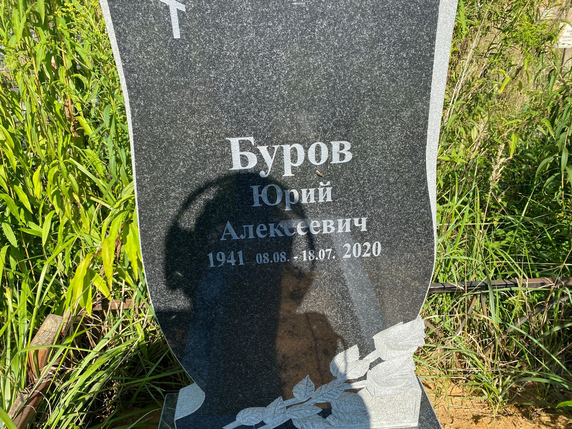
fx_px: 430
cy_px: 214
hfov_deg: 67.3
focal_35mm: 26
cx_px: 286
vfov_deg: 53.1
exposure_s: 1/1182
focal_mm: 4.25
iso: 32
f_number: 1.8
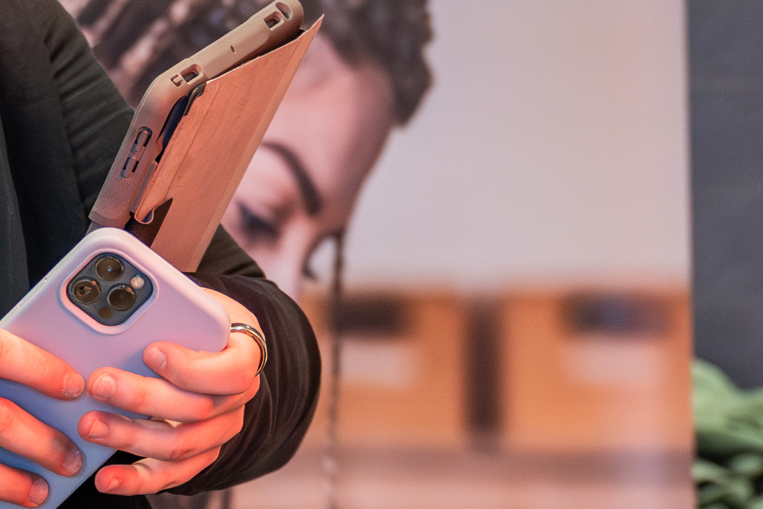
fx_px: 4111
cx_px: -240
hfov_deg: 10.4
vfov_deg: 7.1
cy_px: -9
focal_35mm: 194
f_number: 2.8
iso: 2500
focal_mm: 37
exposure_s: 1/200
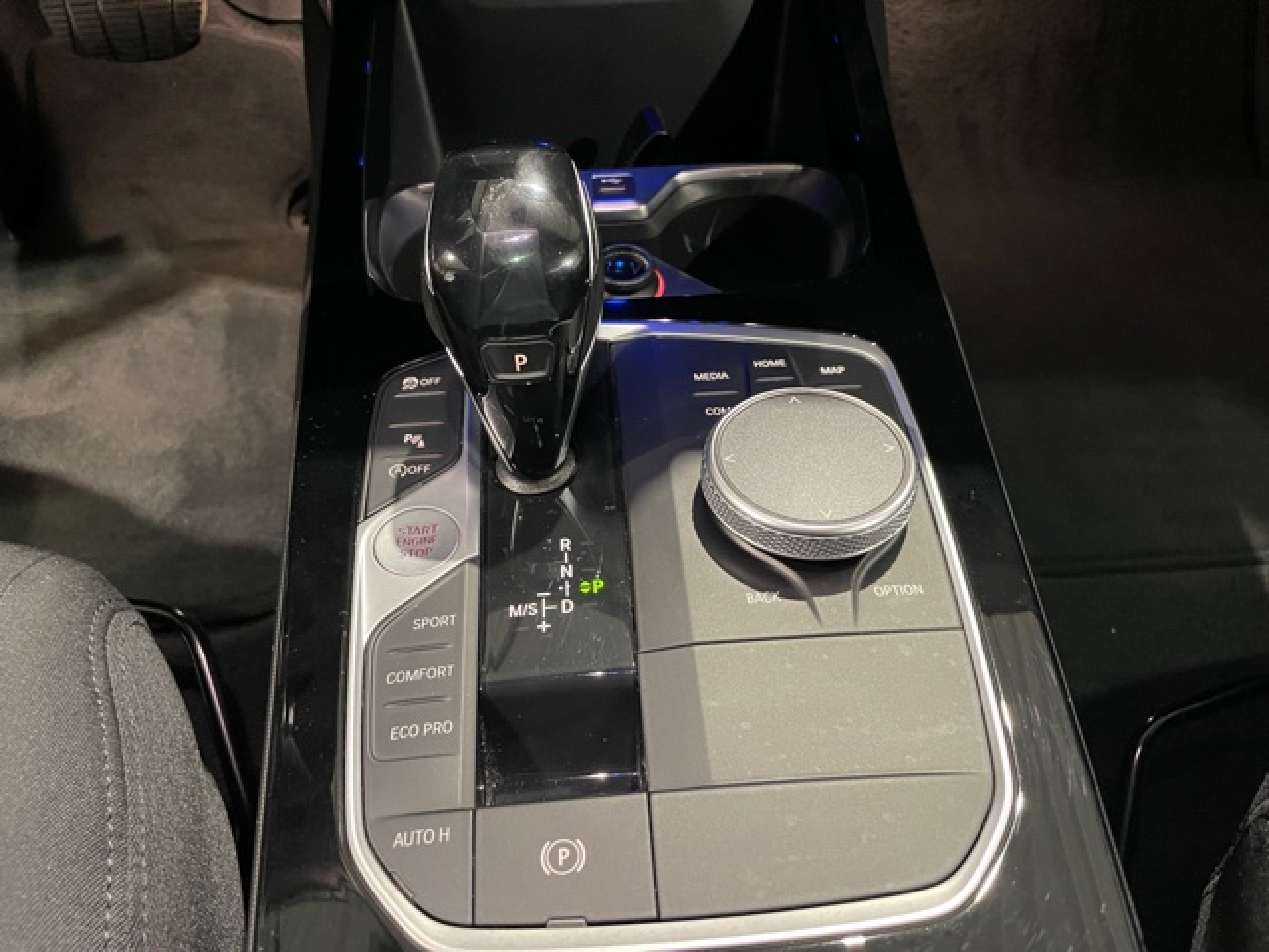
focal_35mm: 26
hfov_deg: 67.3
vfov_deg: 53.1
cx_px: 634
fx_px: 953
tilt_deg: -51.4
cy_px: 476
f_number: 1.6
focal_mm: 4.2
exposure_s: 1/31
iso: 640
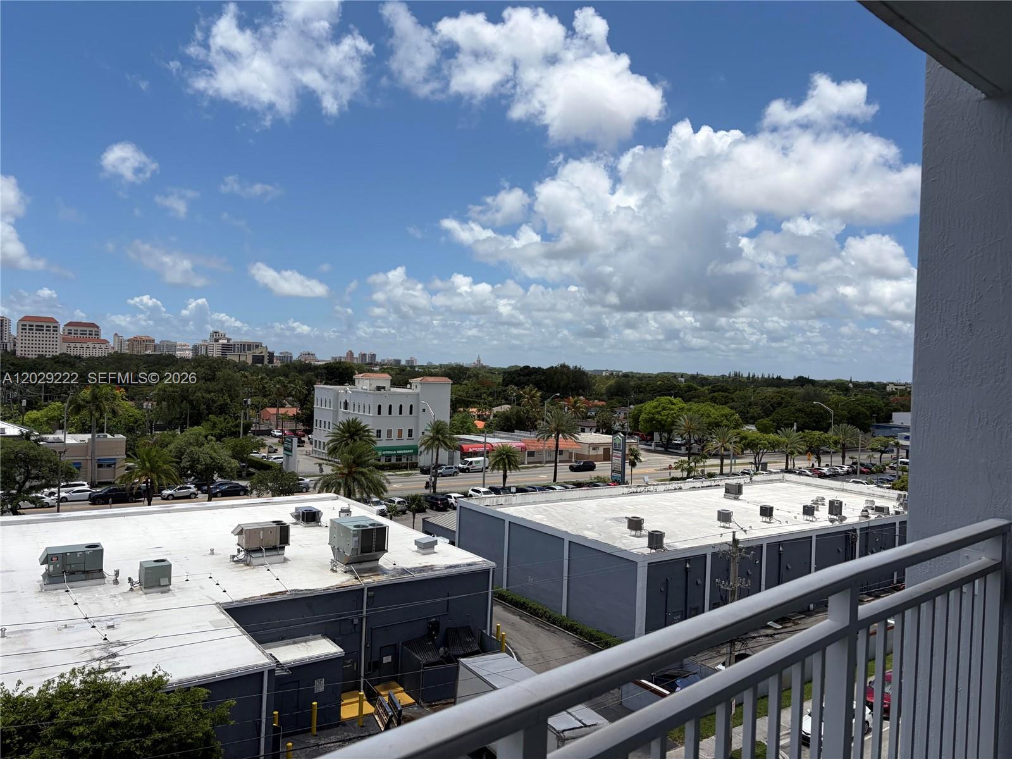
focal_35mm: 26
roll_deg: -0.3
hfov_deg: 67.3
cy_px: 380
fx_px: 760
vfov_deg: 53.1
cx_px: 506
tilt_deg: +0.0
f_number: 1.6
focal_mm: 5.96
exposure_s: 1/7813
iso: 50
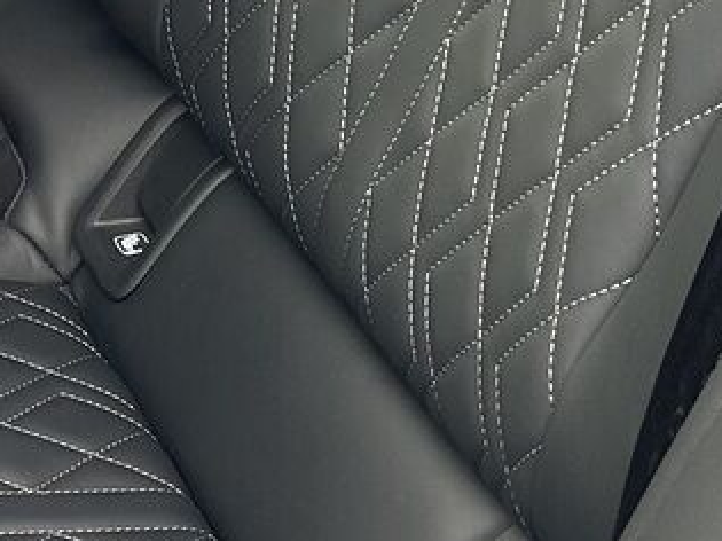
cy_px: -245
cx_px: -246
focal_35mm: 130
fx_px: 2710
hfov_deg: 14.5
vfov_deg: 11.0
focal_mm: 6.86
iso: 100
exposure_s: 1/121
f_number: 1.78
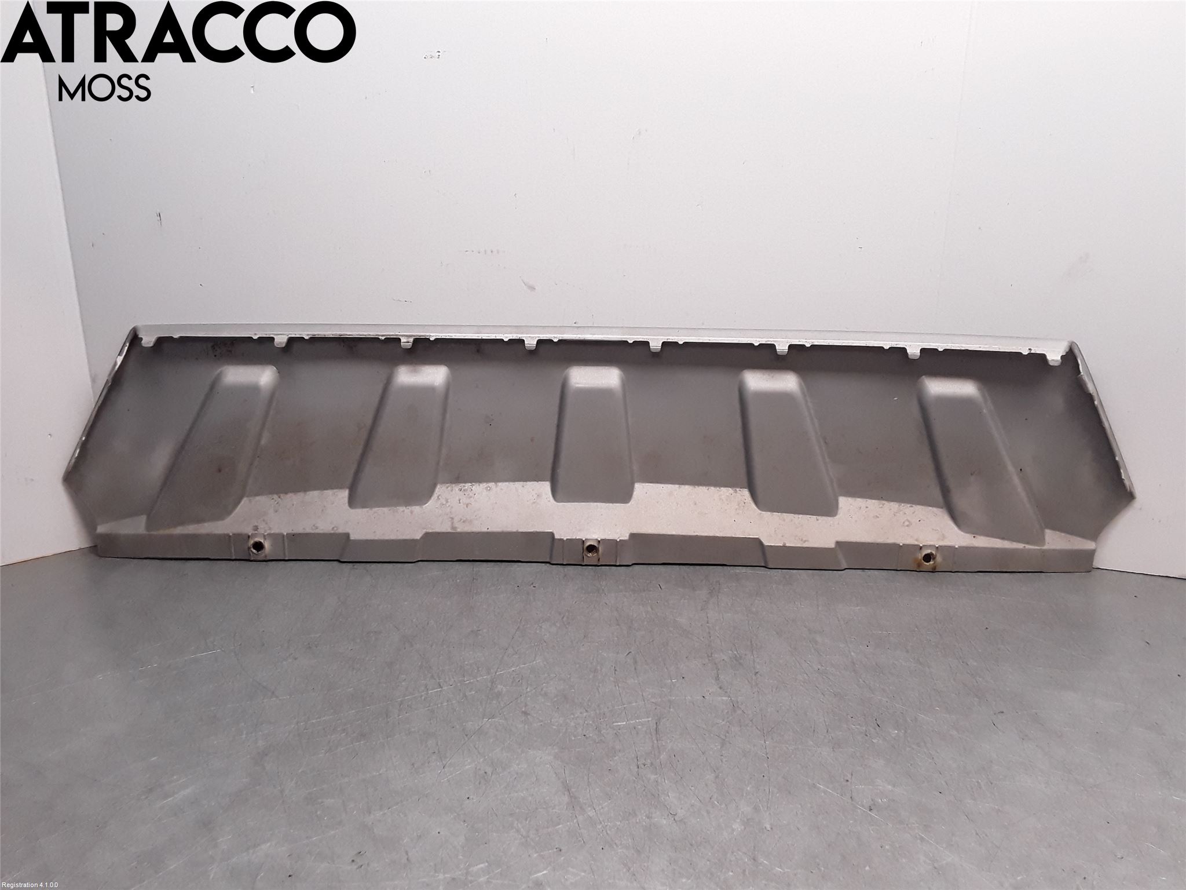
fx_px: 959
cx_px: 593
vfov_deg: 49.7
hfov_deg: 63.4
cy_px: 445
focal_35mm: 28
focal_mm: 2.91
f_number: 1.9
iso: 100
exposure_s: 1/156
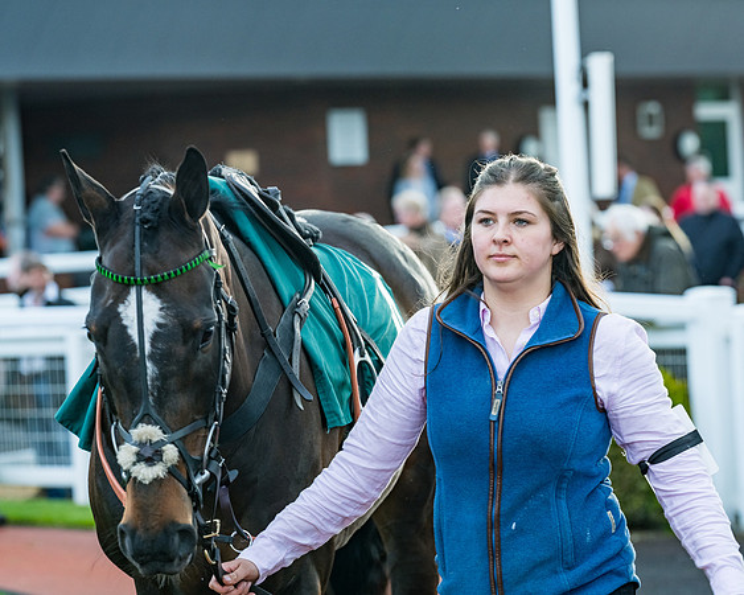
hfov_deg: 11.8
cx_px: 387
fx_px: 3593
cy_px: 276
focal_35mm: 163
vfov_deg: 9.5
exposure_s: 1/320
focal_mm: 135
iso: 1000
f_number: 5
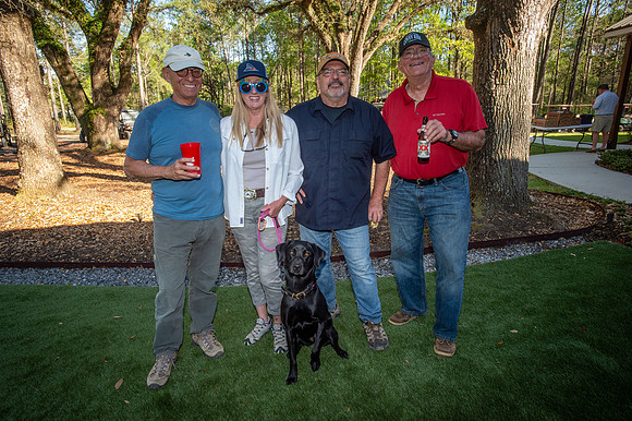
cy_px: 210
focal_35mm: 22
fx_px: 386
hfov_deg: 78.6
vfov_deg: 57.2
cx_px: 316
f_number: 11
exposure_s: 1/125
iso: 1000
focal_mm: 22
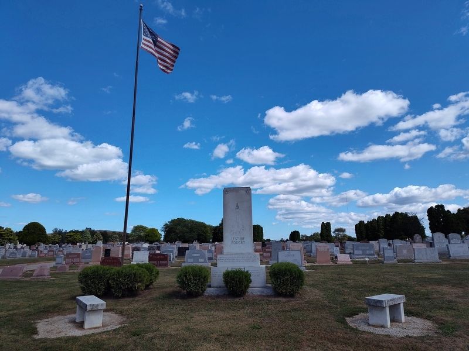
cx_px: 234
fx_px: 312
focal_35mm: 23
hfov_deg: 73.9
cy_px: 176
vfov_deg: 58.9
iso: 100
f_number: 1.8
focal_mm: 5.56
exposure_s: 1/1882
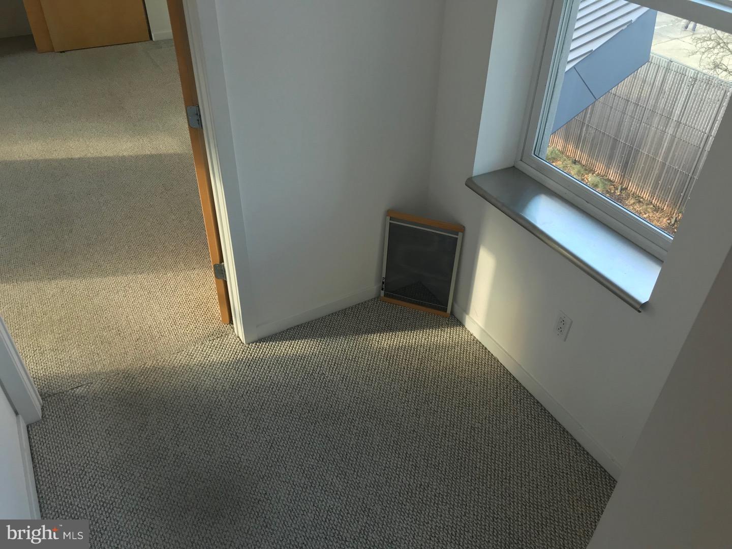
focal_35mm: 28
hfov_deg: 63.4
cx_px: 366
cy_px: 274
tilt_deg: -37.5
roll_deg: -2.1
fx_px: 592
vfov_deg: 49.7
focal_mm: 3.99
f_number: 1.8
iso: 32
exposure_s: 1/93
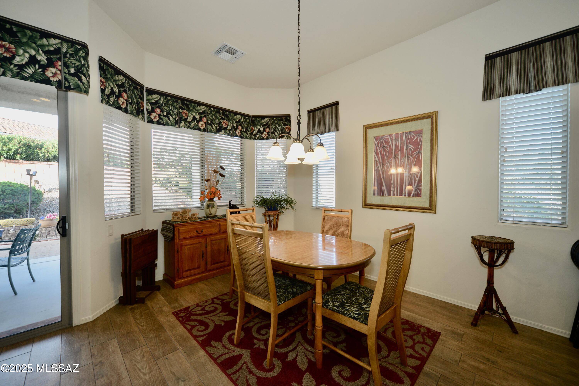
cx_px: 290
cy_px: 193
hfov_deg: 100.4
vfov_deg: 77.3
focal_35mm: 15
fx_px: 241
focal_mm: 15
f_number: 7.1
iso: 800
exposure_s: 1/60
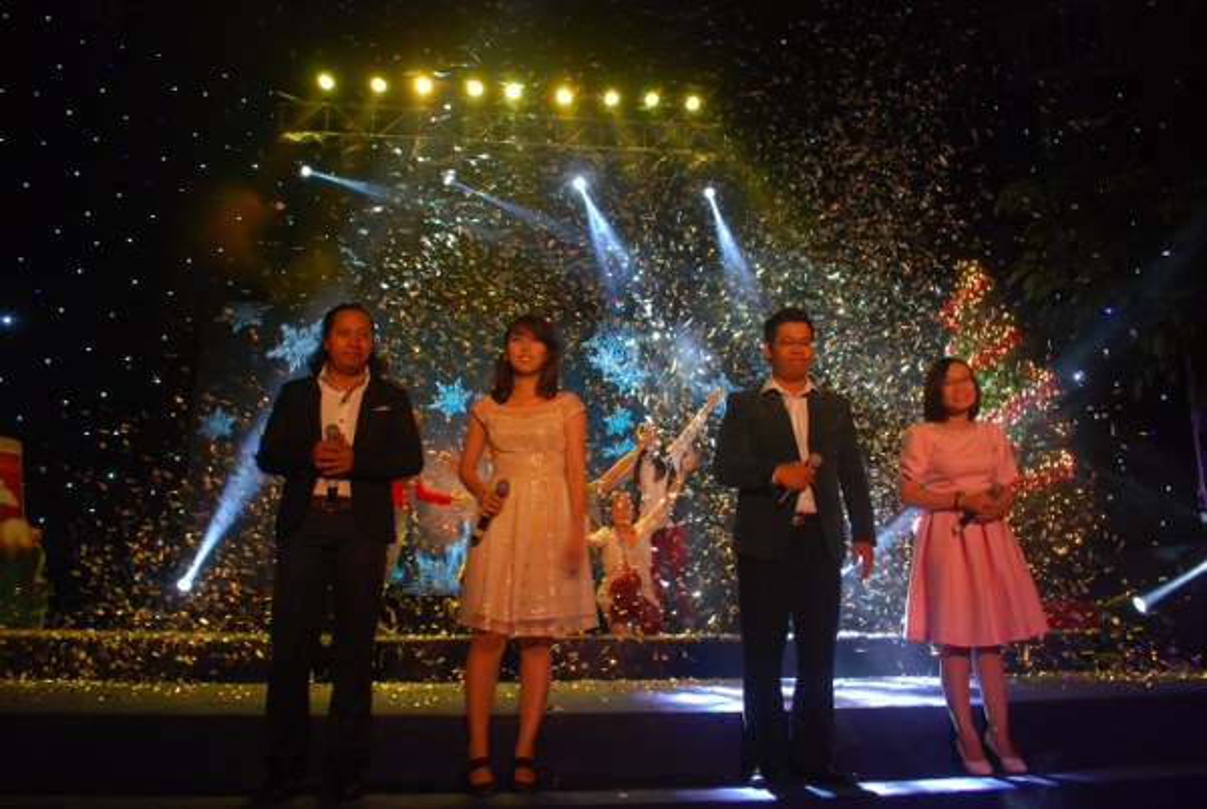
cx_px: 604
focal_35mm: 27
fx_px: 907
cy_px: 404
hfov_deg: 67.3
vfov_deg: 48.1
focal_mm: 18
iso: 400
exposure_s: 1/15
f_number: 7.1
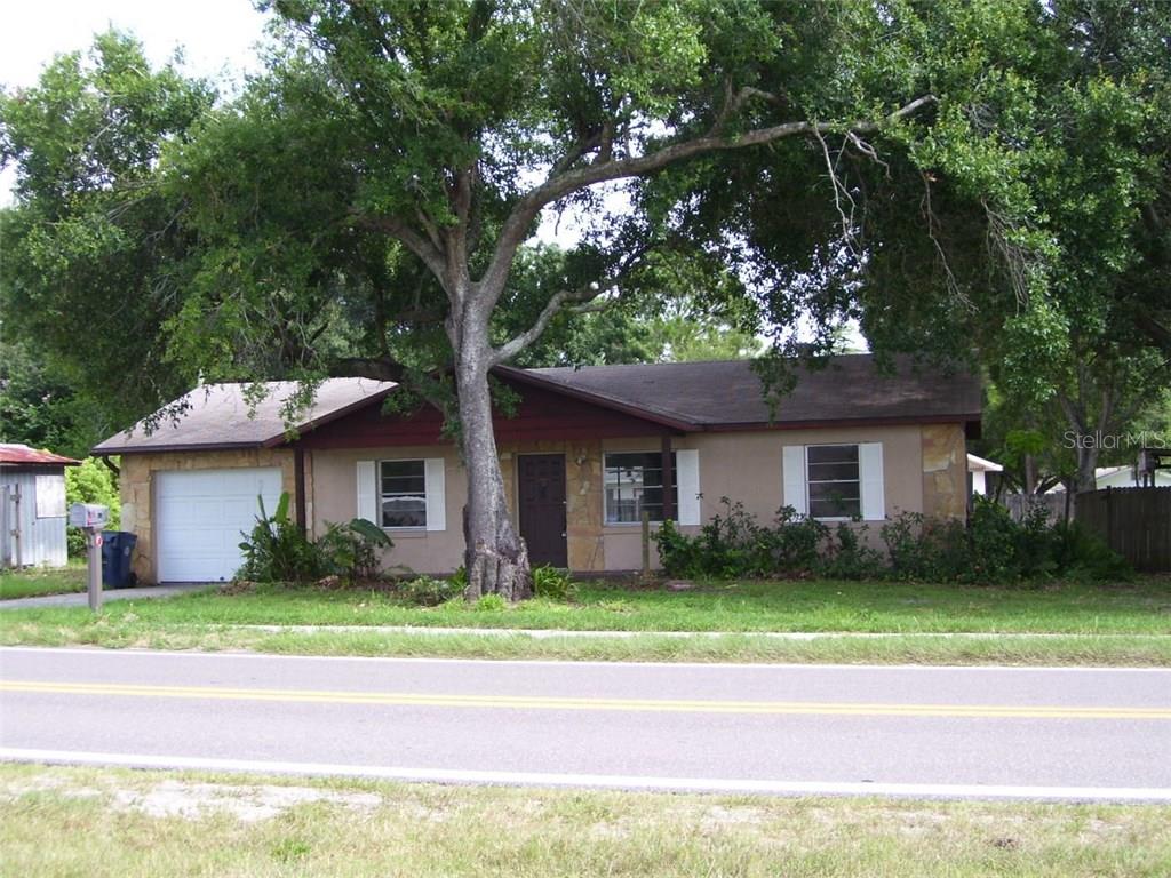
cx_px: 586
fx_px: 1556
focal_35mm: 46
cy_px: 439
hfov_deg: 41.2
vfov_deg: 31.5
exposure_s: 1/350
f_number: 3
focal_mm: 7.6
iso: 80
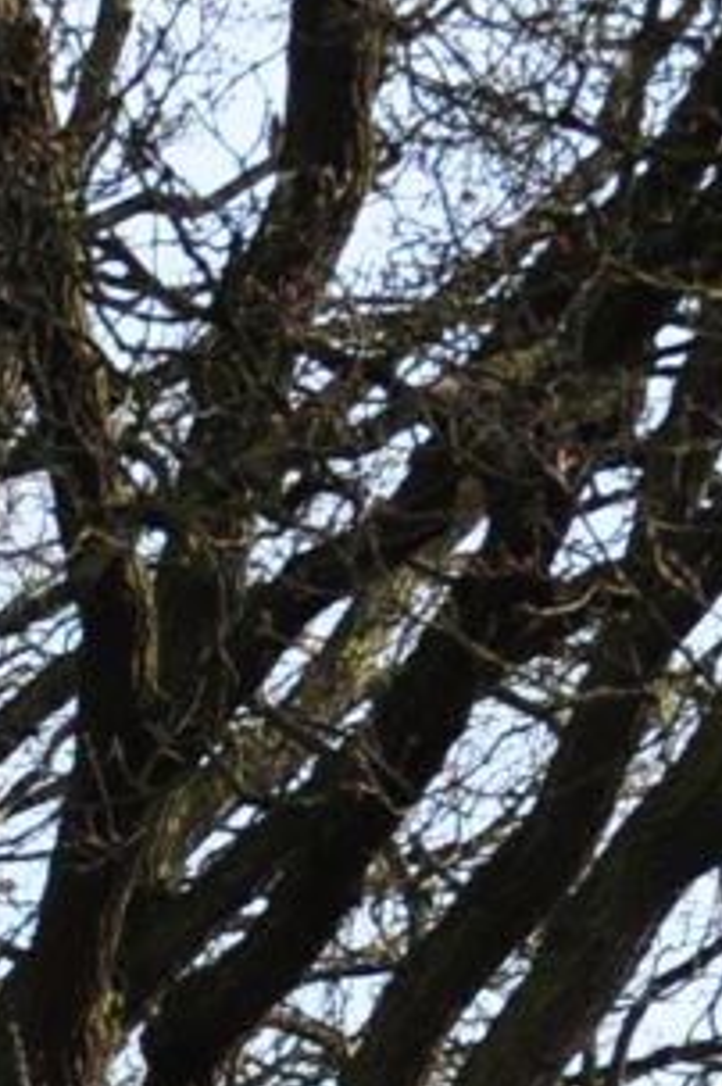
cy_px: 2556
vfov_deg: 7.6
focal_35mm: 252
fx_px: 7598
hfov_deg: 5.2
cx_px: -1153
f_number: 8
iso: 200
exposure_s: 1/400
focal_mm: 24
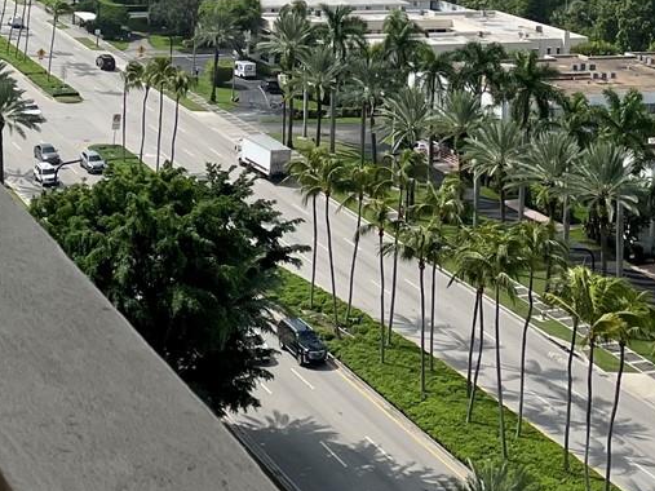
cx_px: 301
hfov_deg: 23.8
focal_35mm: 82
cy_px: -187
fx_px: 1551
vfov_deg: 16.7
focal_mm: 4.2
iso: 50
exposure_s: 1/9091
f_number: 1.6
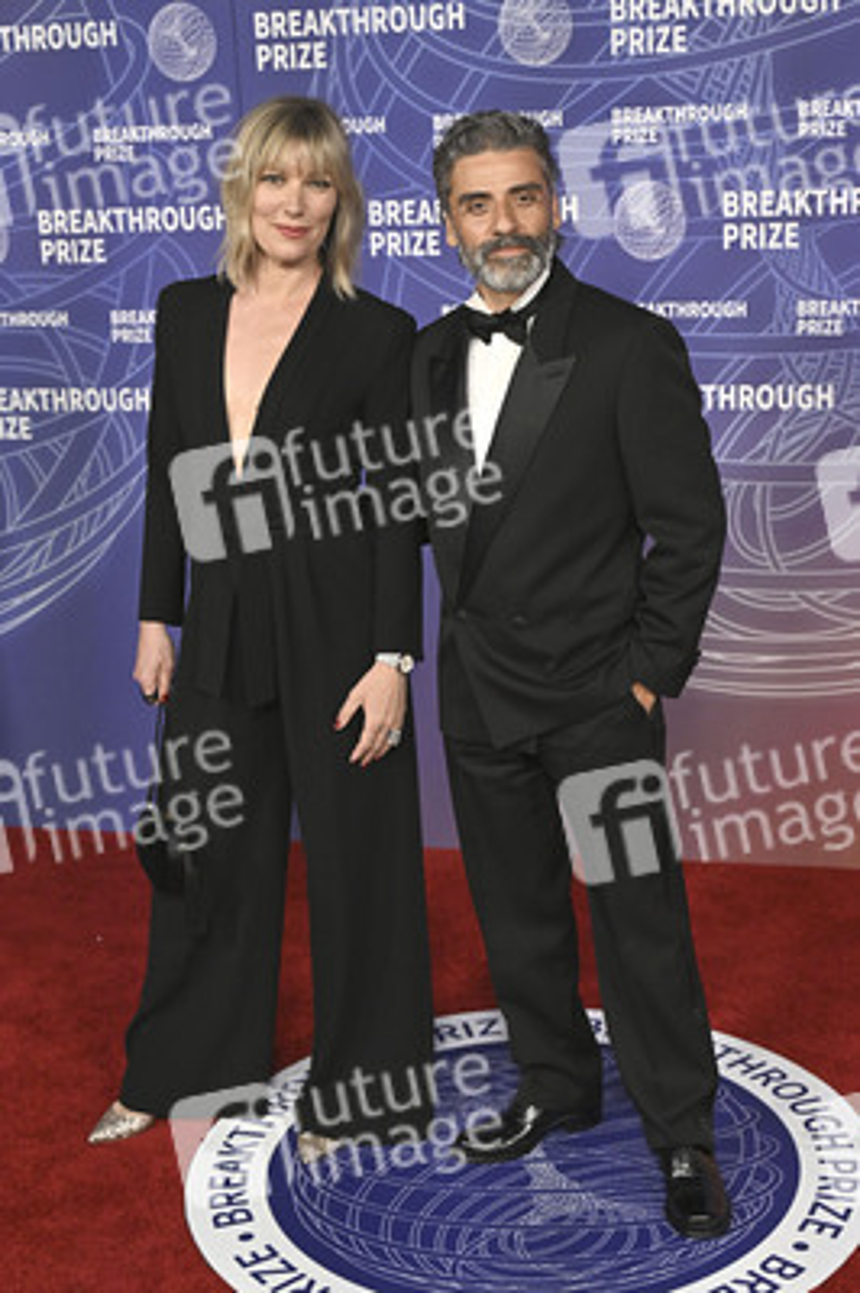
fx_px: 1543
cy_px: 646
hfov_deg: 31.1
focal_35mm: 43
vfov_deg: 45.5
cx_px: 430
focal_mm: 43
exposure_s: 1/320
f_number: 4
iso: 2000
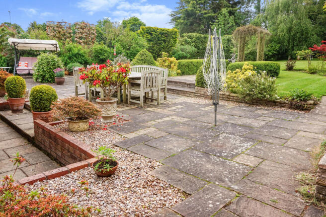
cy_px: 108
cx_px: 163
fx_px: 217
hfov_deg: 73.8
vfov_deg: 53.1
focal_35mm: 24
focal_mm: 16
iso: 100
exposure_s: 1/80
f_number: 8
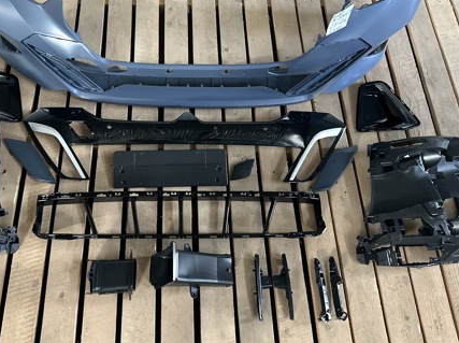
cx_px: 183
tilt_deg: -58.6
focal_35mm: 36
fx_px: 477
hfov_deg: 51.1
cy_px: 95
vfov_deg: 38.8
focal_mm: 6.86
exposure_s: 1/60
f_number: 1.78
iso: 640
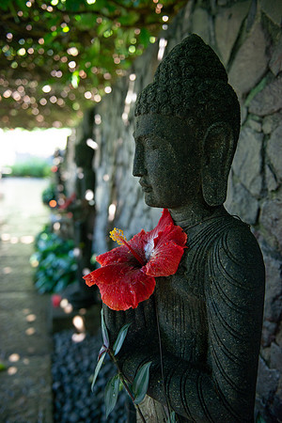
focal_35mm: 32
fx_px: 376
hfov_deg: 41.1
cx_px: 141
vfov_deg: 58.7
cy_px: 212
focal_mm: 32
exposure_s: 1/320
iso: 640
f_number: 2.8
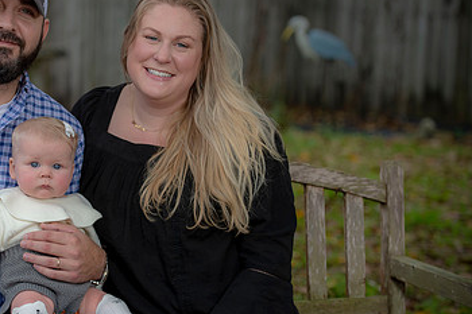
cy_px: 178
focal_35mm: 141
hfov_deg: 14.5
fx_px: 1848
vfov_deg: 9.7
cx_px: 109
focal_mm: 85
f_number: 3.5
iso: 160
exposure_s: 1/200
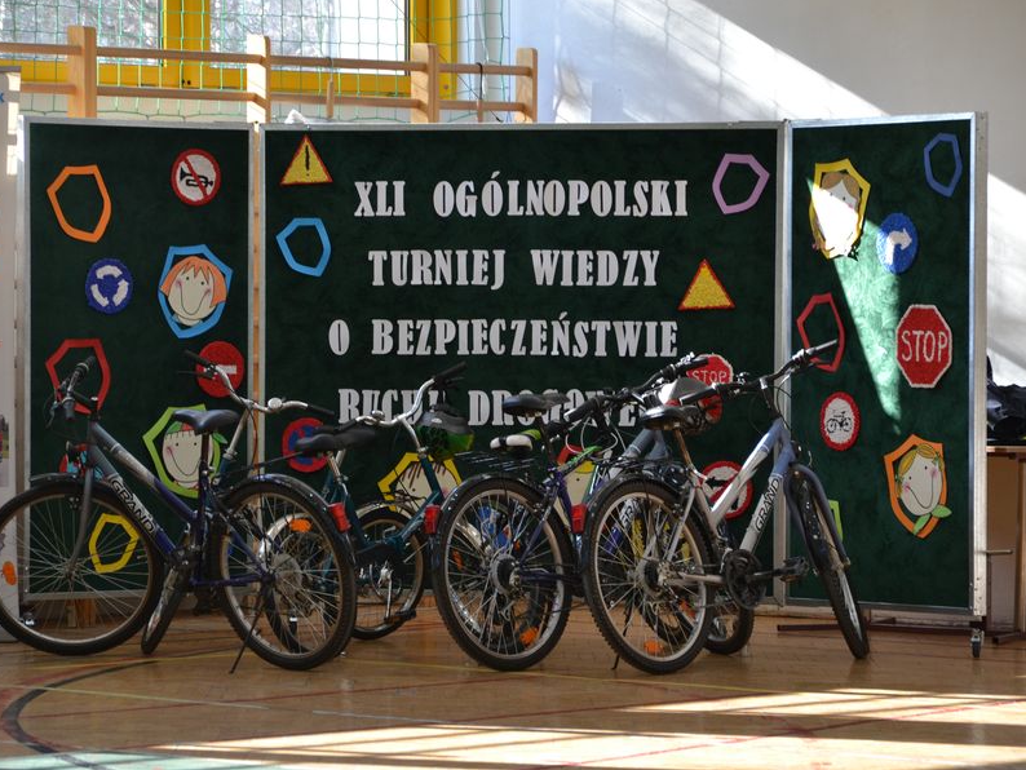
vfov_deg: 8.7
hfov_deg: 11.5
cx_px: 501
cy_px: 384
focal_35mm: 172
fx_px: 5086
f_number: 5.6
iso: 400
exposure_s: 1/125
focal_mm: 105
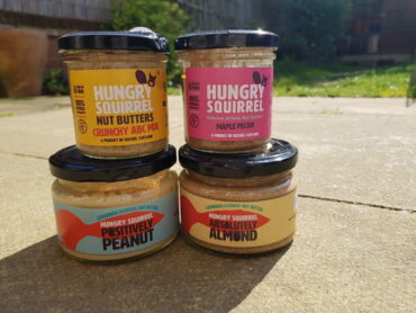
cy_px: 156
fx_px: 313
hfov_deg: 67.3
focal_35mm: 26
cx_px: 208
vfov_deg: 53.1
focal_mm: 4.2
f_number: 1.7
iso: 40
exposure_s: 1/1136
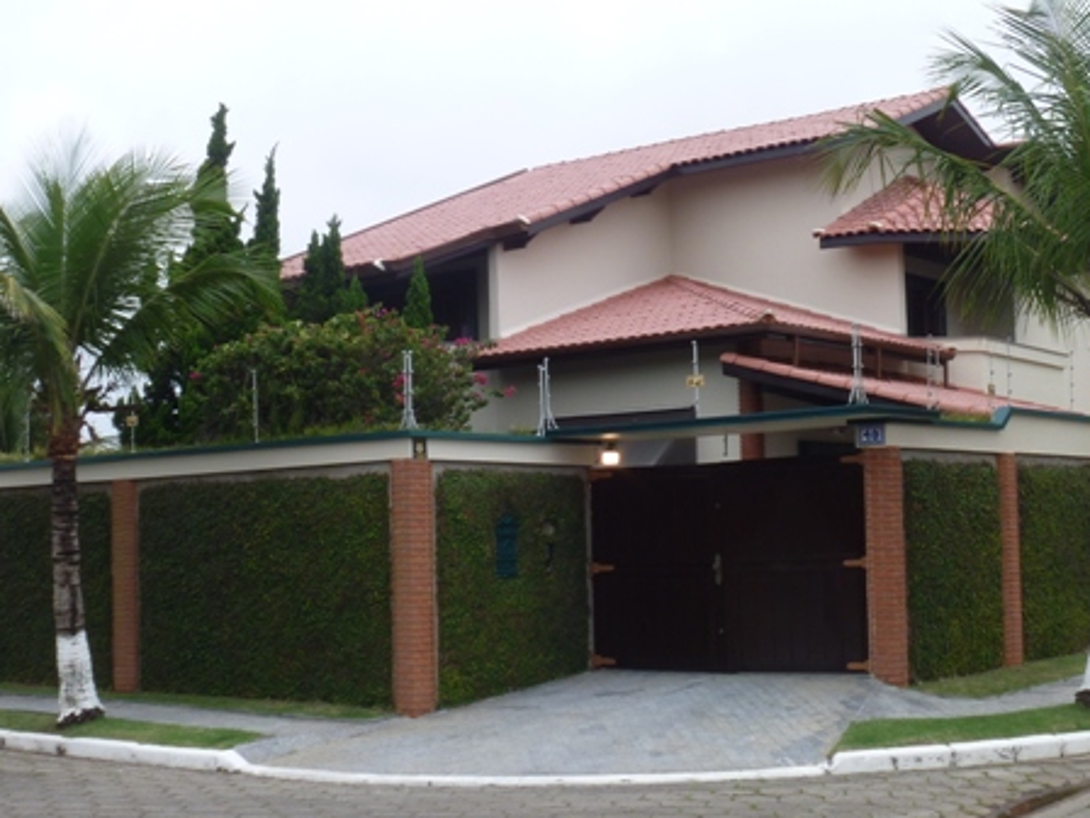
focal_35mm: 50
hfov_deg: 38.0
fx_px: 1574
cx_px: 681
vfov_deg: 29.1
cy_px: 416
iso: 80
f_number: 5.6
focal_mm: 6.3
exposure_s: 1/250
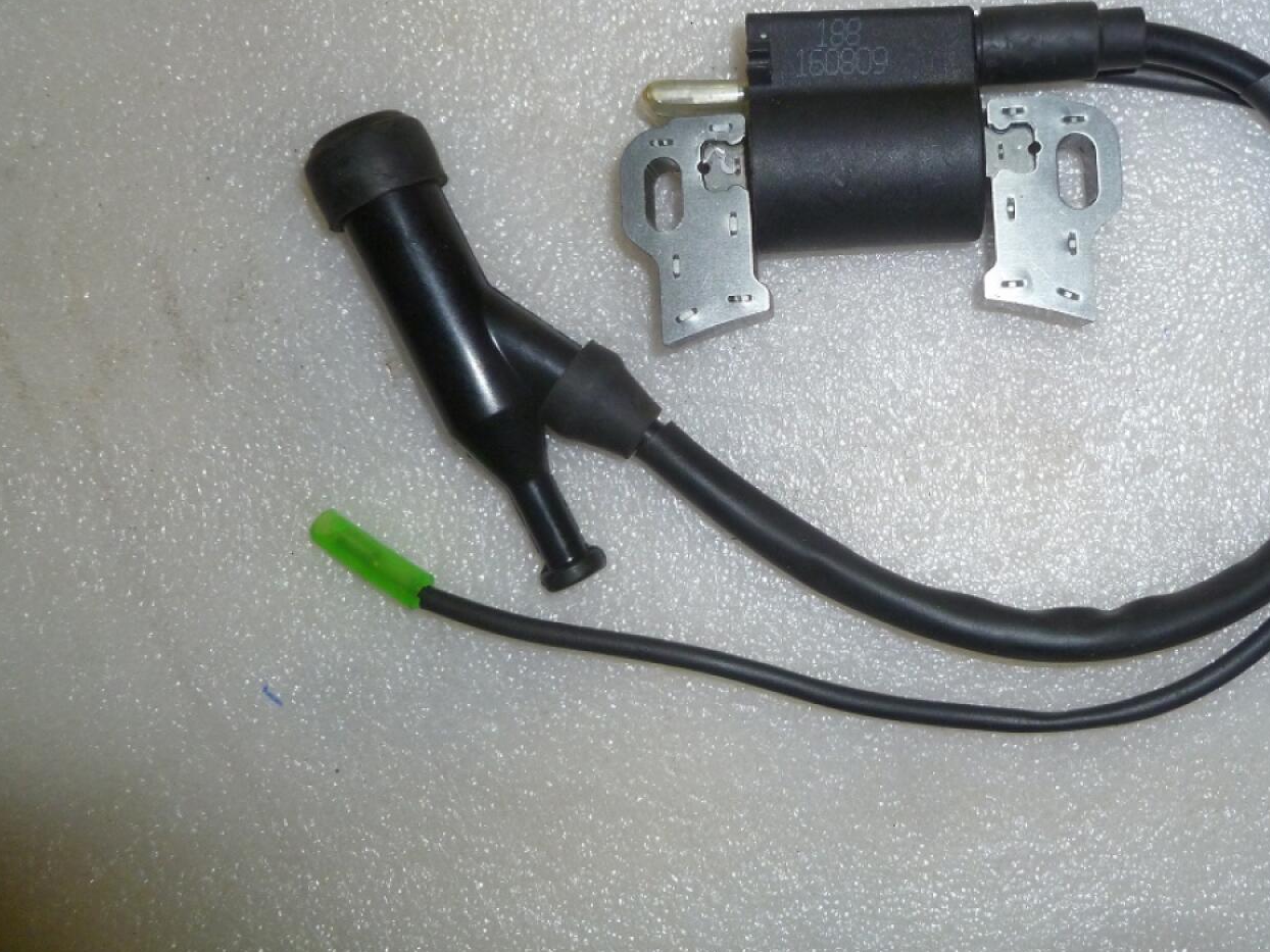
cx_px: 811
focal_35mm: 36
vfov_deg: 39.5
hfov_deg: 50.7
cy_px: 378
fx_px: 1321
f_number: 3.3
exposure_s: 1/30
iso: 160
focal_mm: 5
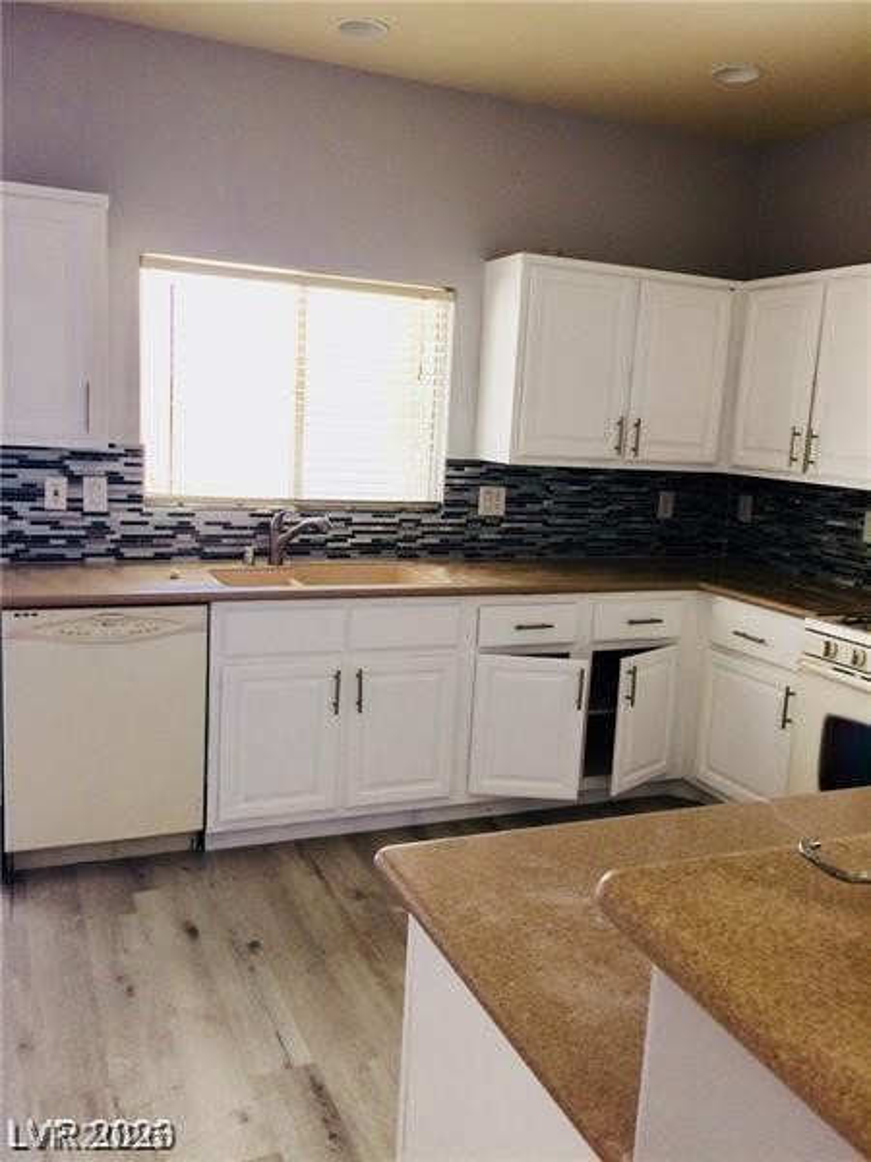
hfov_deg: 48.2
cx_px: 436
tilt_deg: -10.2
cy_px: 581
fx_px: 973
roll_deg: -1.6
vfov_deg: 61.7
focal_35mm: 29
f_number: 2.2
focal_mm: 4.15
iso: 50
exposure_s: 1/30
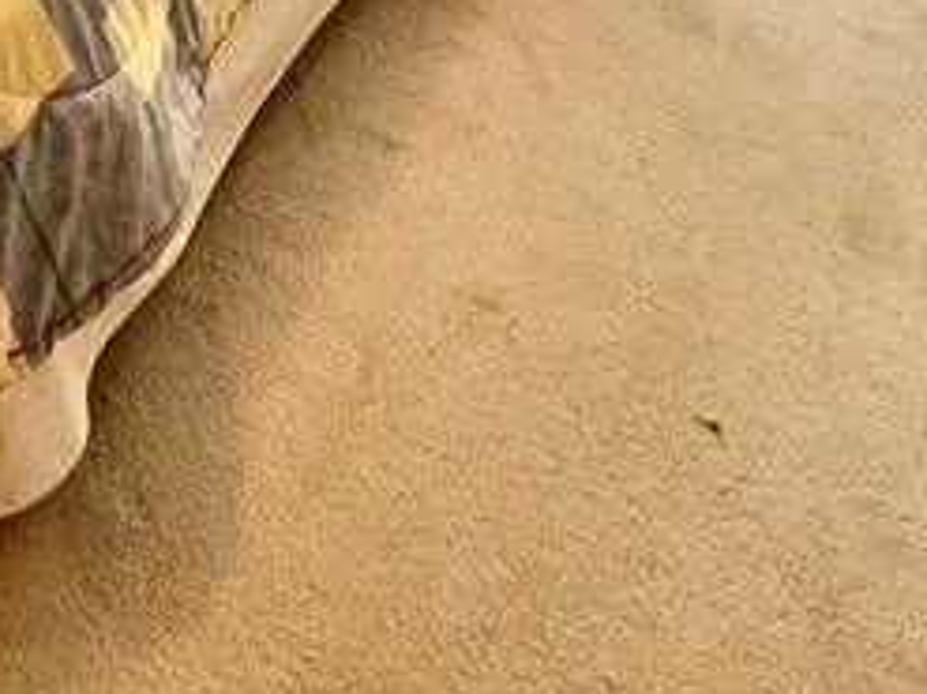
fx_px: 1552
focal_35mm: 58
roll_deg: +0.9
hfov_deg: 29.2
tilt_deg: -15.3
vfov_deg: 17.3
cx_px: -154
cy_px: -739
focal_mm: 2.22
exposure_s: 1/60
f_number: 2.2
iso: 250
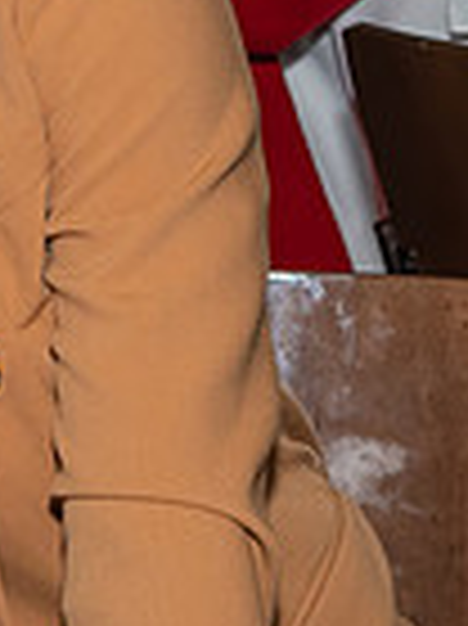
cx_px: -442
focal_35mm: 242
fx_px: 4369
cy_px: 42
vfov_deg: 8.2
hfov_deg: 6.0
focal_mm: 35
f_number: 7.1
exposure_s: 1/250
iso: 400
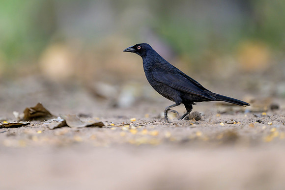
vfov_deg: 2.4
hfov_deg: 3.7
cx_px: 120
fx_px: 4449
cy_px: 69
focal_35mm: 562
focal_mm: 400
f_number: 2.8
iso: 450
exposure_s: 1/1600
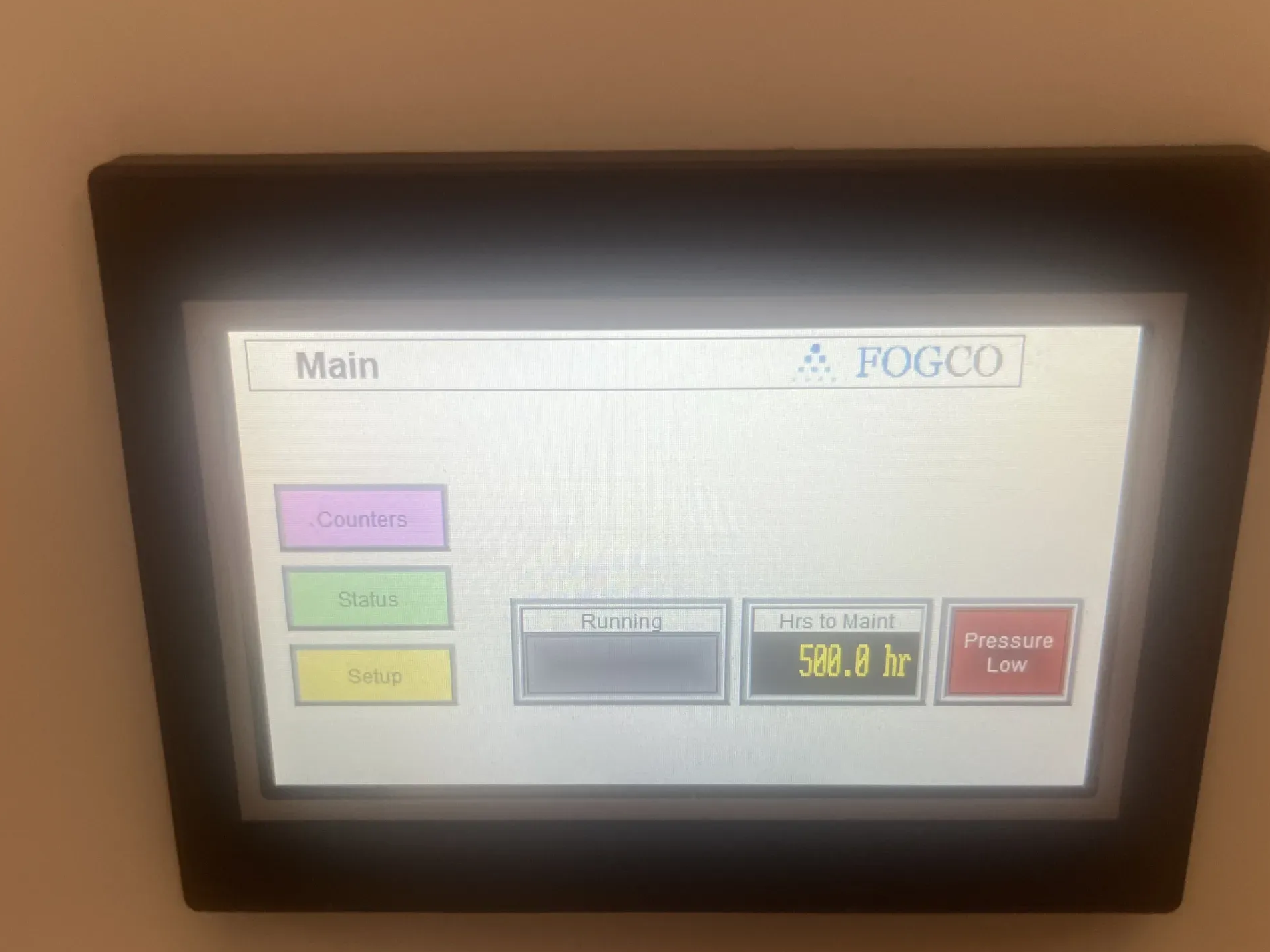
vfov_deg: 40.5
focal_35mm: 35
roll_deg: +1.6
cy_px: 563
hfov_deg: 52.6
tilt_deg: -19.5
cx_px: 616
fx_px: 1284
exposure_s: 1/120
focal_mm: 5.1
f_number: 1.6
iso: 80
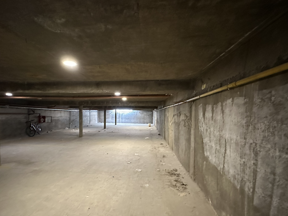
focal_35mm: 18
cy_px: 123
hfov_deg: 87.4
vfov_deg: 71.3
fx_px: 150
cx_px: 128
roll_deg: -0.5
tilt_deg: -2.8
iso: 1250
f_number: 2.2
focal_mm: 2.22
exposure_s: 1/55
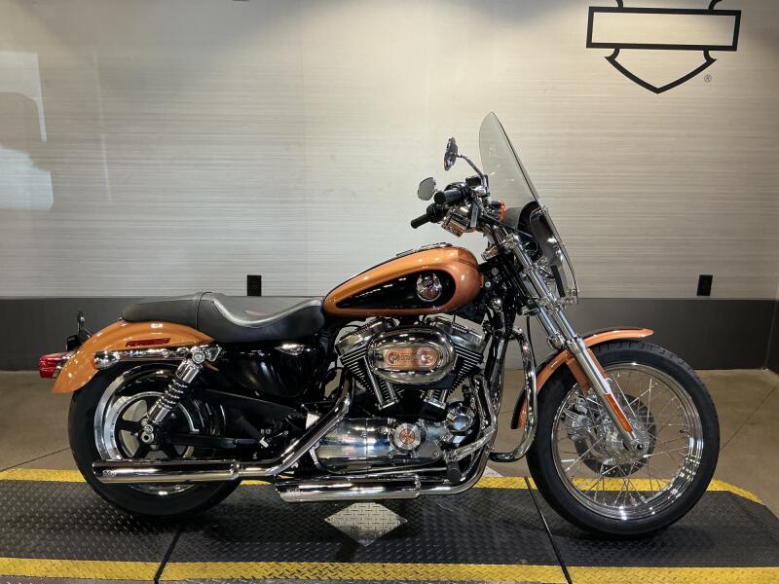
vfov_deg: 48.2
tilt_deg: -13.0
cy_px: 292
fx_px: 653
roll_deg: -0.3
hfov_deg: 61.7
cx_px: 390
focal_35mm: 29
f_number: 1.8
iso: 80
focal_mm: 3
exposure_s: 1/60
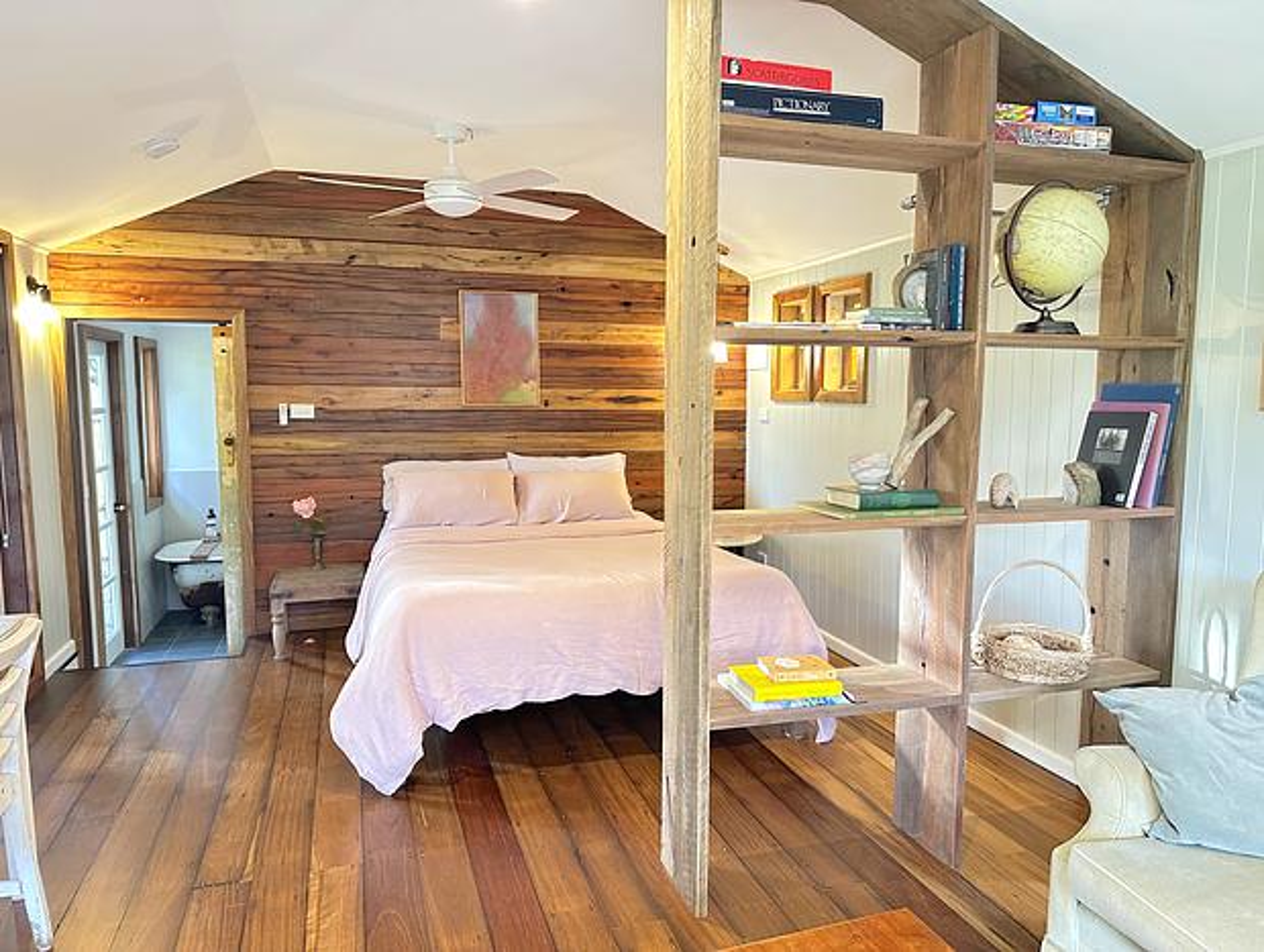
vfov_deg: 56.9
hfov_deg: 71.5
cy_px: 476
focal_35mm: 24
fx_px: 878
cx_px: 632
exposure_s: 1/50
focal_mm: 6.86
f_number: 1.78
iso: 500
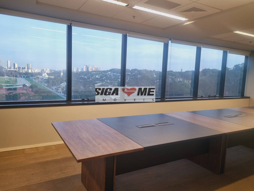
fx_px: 191
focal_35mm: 26
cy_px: 96
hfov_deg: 67.3
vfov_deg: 53.1
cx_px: 127
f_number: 1.8
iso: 200
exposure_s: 1/60
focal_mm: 5.4
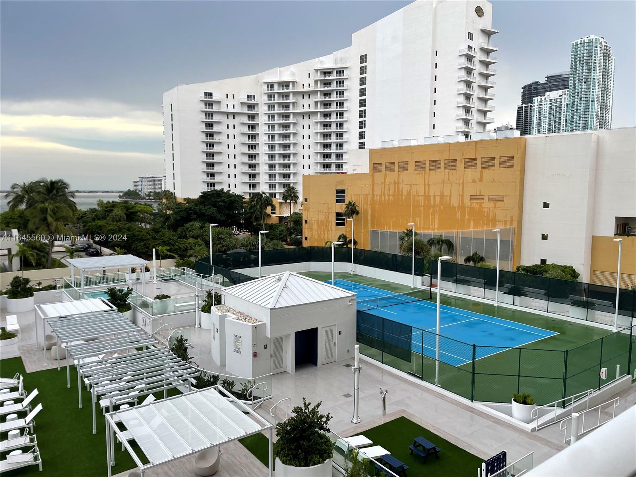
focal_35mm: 26
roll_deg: -0.7
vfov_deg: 53.1
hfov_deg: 67.3
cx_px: 318
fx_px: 478
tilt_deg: -6.6
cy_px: 238
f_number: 1.6
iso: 32
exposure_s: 1/123
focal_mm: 4.2
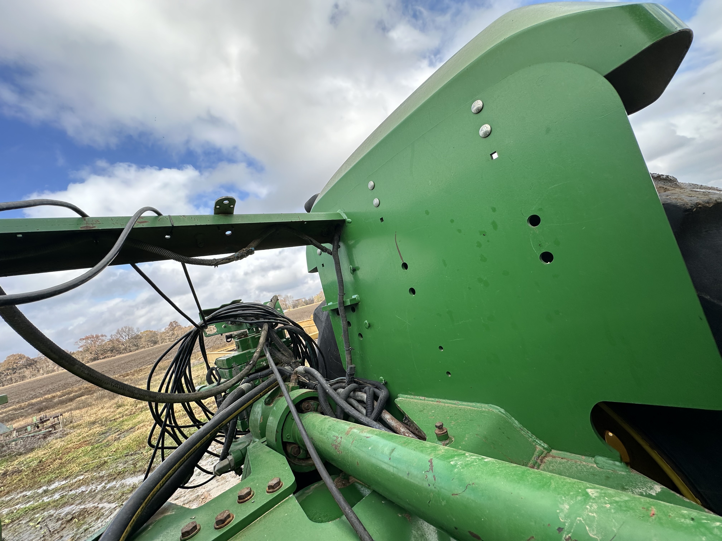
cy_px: 270
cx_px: 361
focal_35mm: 14
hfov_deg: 102.1
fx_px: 292
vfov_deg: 85.7
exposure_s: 1/734
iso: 40
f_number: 2.2
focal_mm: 2.22
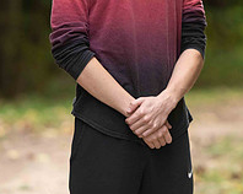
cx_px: 155
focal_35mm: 441
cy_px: -8
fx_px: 3168
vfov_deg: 3.5
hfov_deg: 4.4
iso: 500
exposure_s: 1/320
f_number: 2.8
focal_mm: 160
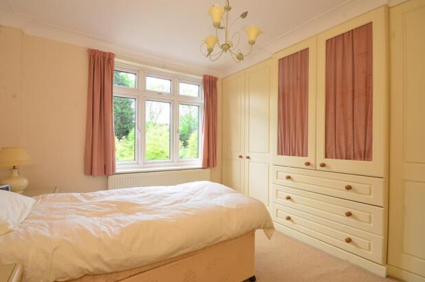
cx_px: 203
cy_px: 141
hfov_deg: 96.8
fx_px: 188
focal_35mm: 16
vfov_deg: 73.5
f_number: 10
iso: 320
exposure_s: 1/15
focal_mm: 10
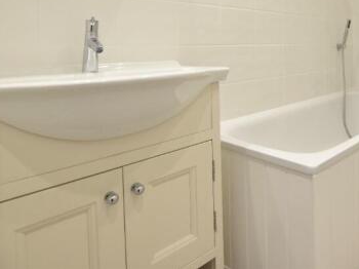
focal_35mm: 27
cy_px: 46
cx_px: 278
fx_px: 280
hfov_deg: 60.9
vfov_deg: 47.8
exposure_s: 1/25
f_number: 3.5
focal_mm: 10
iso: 100
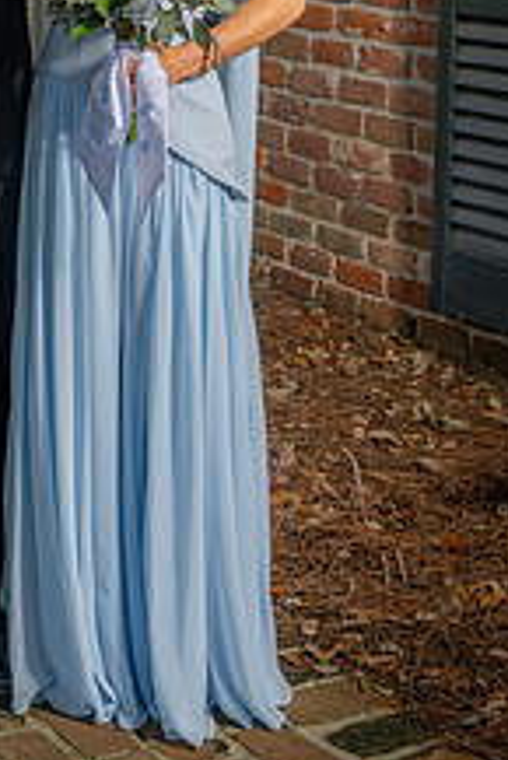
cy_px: 60
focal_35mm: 83
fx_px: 1754
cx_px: 46
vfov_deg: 23.7
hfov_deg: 16.3
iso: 100
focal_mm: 40
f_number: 5
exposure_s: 1/160
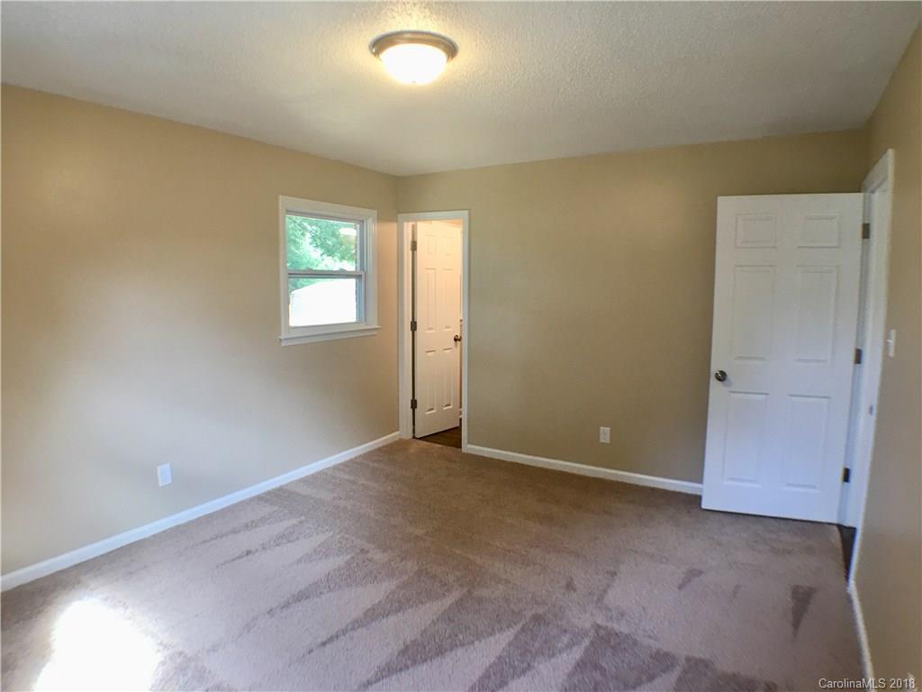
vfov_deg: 48.2
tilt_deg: -4.2
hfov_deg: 61.7
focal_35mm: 29
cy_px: 346
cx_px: 461
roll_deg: +0.1
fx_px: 772
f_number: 2.2
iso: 25
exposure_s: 1/15
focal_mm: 4.15
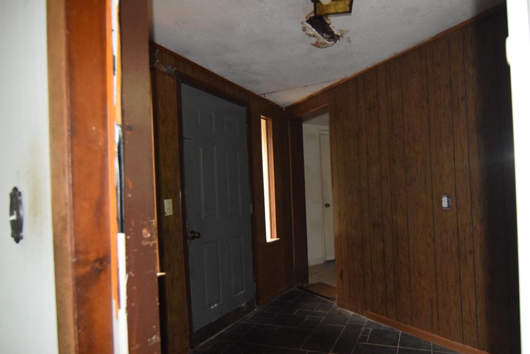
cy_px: 191
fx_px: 309
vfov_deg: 59.5
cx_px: 290
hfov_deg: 81.0
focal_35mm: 21
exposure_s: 1/60
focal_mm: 12
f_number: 4
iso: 3200
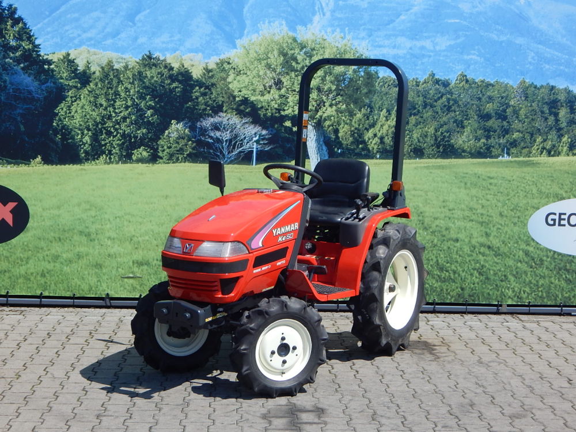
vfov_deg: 24.0
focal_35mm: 61
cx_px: 288
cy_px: 216
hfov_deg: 31.7
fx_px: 1015
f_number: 4
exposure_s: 1/1250
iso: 125
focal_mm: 10.9
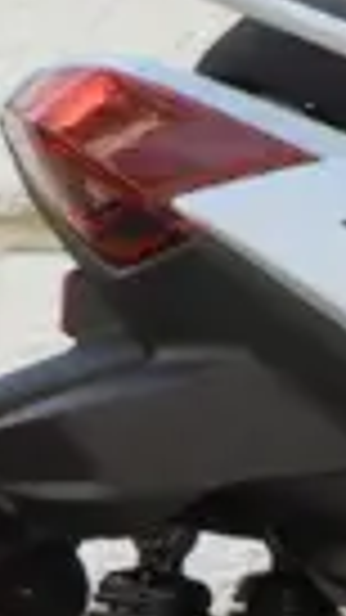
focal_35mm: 476
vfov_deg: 4.5
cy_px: 238
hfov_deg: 2.4
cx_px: 1829
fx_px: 7768
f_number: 4
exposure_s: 1/160
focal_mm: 9
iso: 100
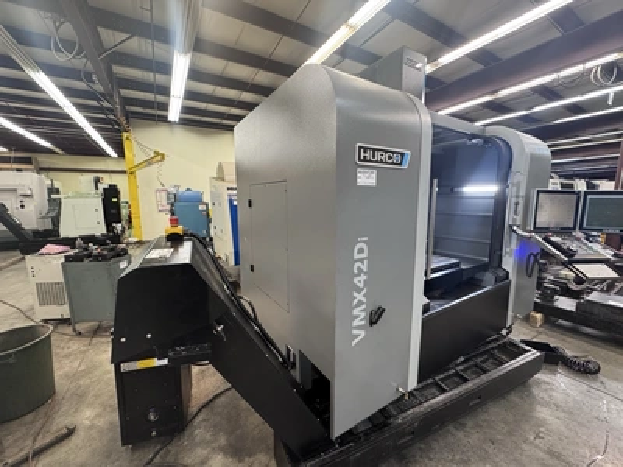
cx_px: 312
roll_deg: +0.2
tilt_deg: -8.8
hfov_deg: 102.1
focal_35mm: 14
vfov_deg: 85.7
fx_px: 252
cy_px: 234
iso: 200
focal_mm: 2.22
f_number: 2.2
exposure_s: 1/60
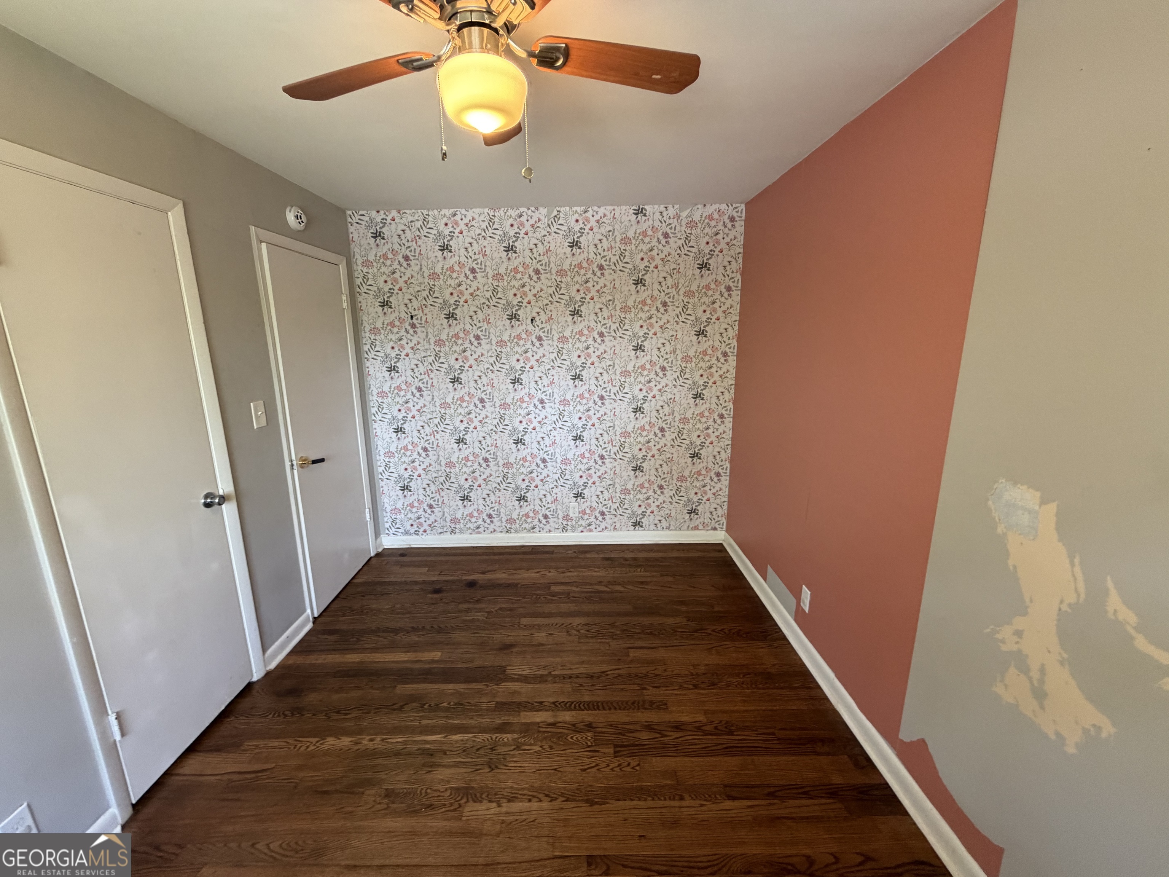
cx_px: 584
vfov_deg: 85.7
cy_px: 438
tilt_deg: -11.2
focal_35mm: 14
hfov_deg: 102.1
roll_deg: -0.3
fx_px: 473
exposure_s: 1/60
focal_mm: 2.22
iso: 250
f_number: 2.2
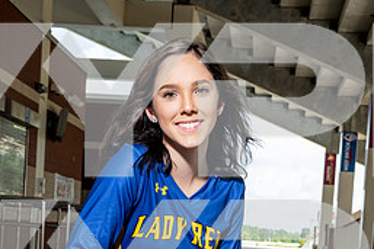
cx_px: 175
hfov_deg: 25.7
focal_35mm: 79
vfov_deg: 16.7
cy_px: 277
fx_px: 820
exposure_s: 1/125
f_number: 8
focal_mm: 35
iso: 100
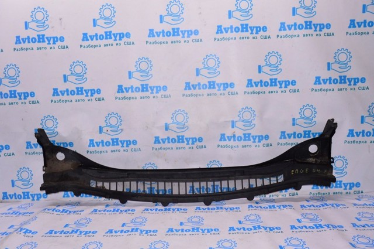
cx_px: 187
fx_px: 280
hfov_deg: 67.4
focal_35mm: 27
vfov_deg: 47.8
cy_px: 124
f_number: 8
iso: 1600
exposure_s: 1/200
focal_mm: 18
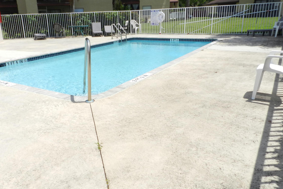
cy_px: 86
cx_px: 116
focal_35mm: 30
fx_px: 236
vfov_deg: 43.6
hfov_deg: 61.5
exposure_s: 1/800
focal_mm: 4
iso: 160
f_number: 4.5
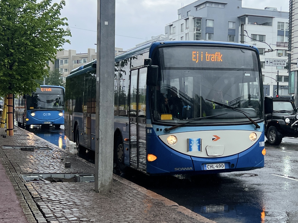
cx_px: 149
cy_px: 112
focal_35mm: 26
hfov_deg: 67.3
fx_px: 224
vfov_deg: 53.1
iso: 50
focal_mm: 5.7
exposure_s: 1/1779
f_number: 1.5
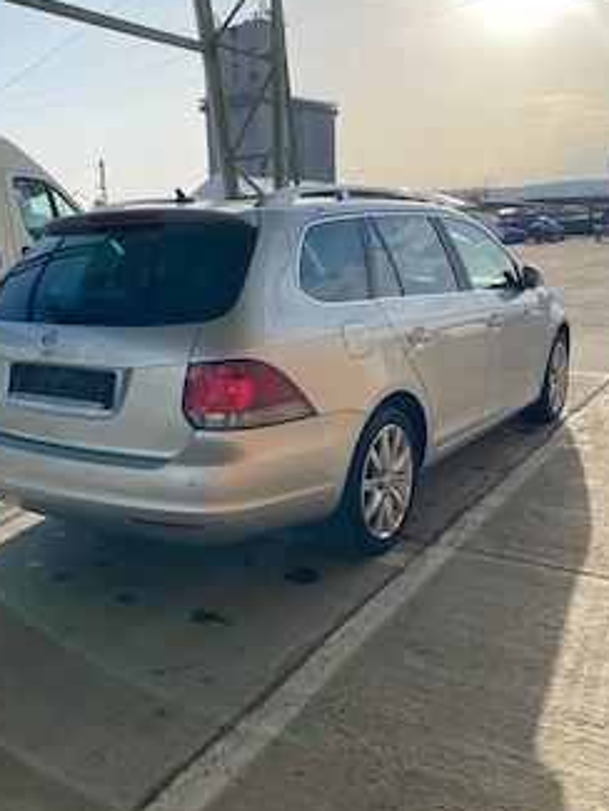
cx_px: 260
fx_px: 750
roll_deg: +2.3
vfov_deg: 56.8
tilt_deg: -13.2
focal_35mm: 32
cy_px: 427
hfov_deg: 44.1
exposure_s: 1/3610
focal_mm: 4.25
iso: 32
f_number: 1.8
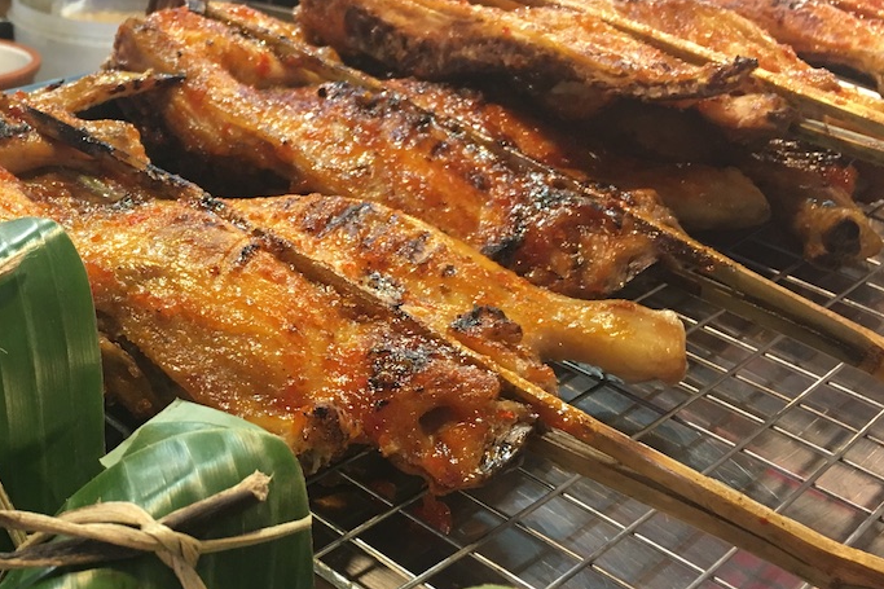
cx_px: 150
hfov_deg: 36.0
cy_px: 340
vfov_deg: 25.5
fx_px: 1301
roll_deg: -2.0
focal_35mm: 53
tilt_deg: -25.0
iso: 125
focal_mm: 4.15
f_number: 2.2
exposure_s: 1/33
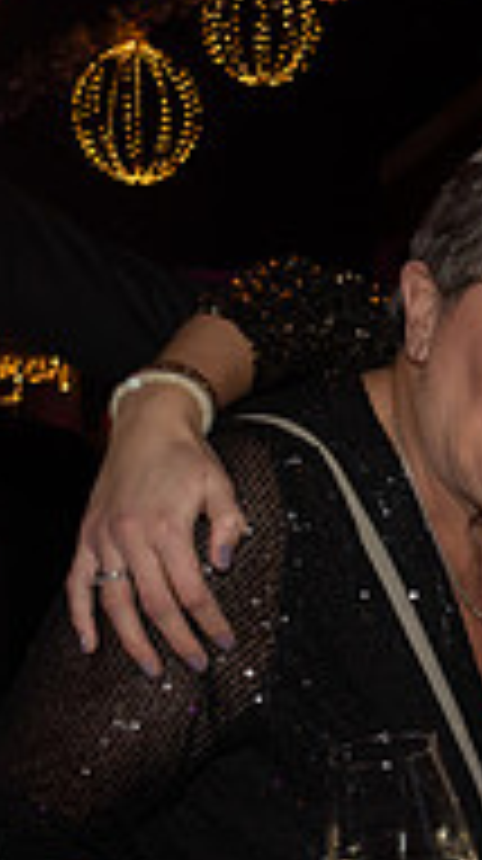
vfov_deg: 24.5
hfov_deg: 13.5
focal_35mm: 86
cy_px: 624
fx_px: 1960
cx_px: 631
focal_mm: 18
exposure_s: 1/80
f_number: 3.5
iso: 400
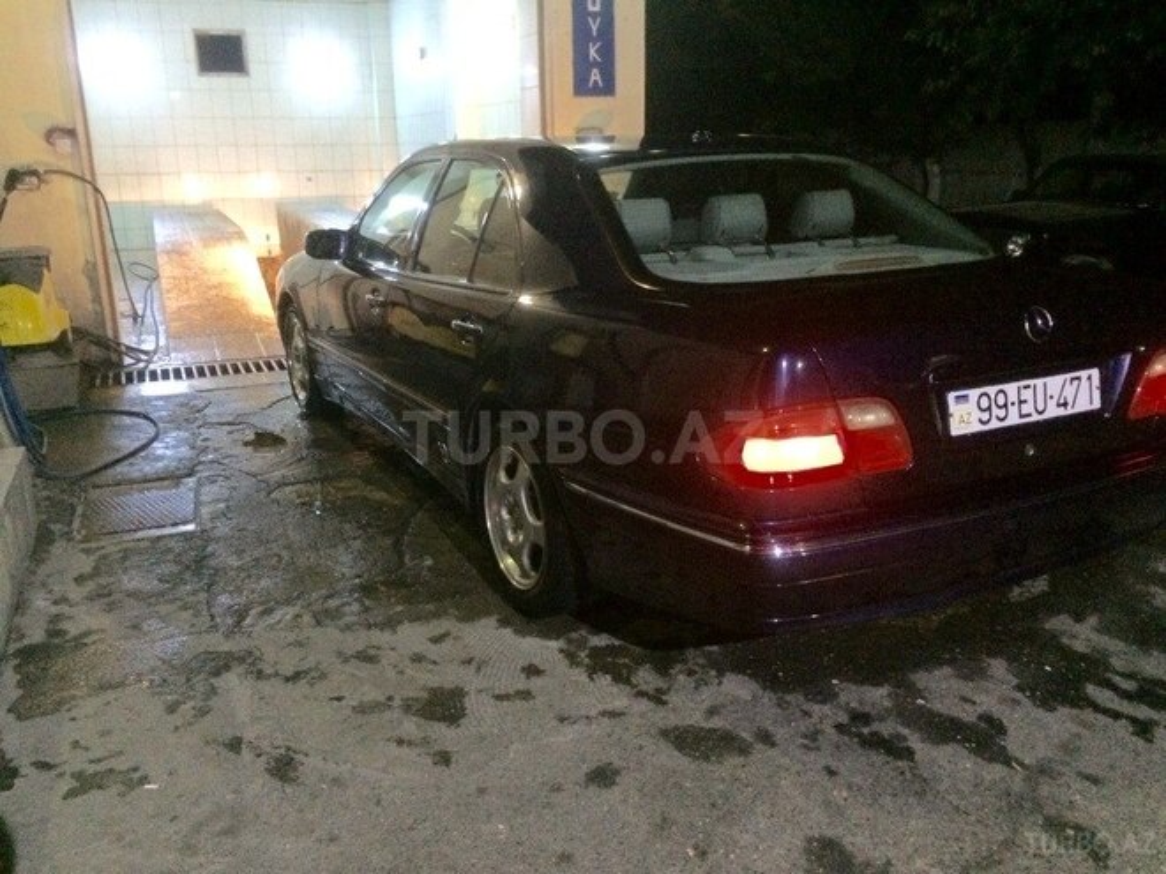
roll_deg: +1.5
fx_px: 977
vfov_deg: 48.2
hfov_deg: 61.7
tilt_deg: -16.8
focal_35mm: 29
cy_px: 437
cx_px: 583
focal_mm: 4.15
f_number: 2.2
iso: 400
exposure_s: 1/17
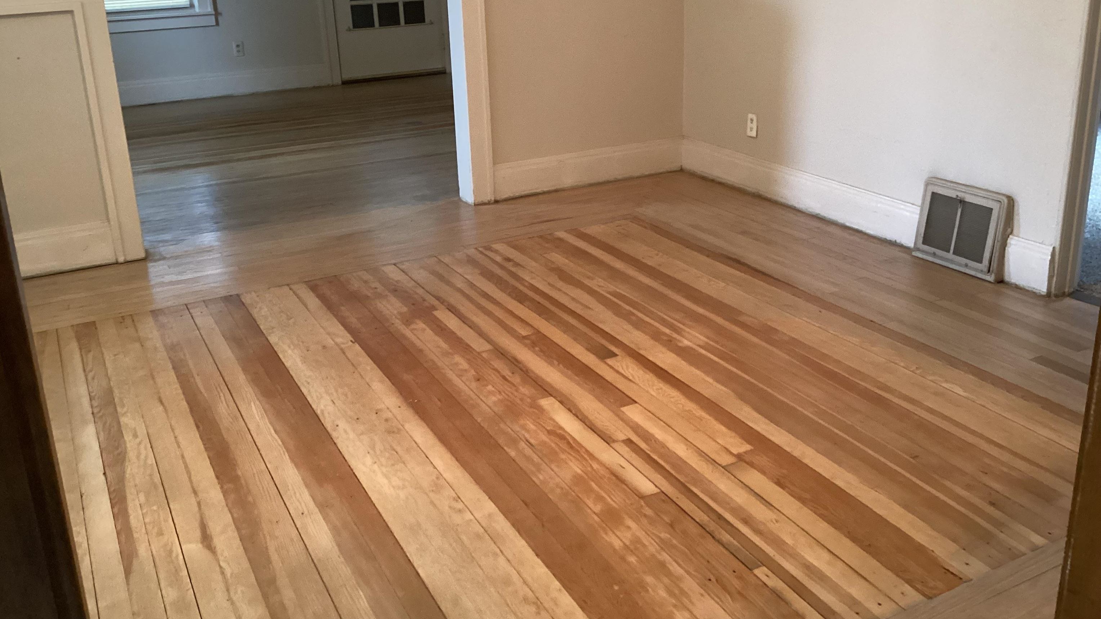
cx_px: 548
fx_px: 992
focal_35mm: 34
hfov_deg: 58.0
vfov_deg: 34.4
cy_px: 224
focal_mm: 3.3
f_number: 2.4
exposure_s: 1/33
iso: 250
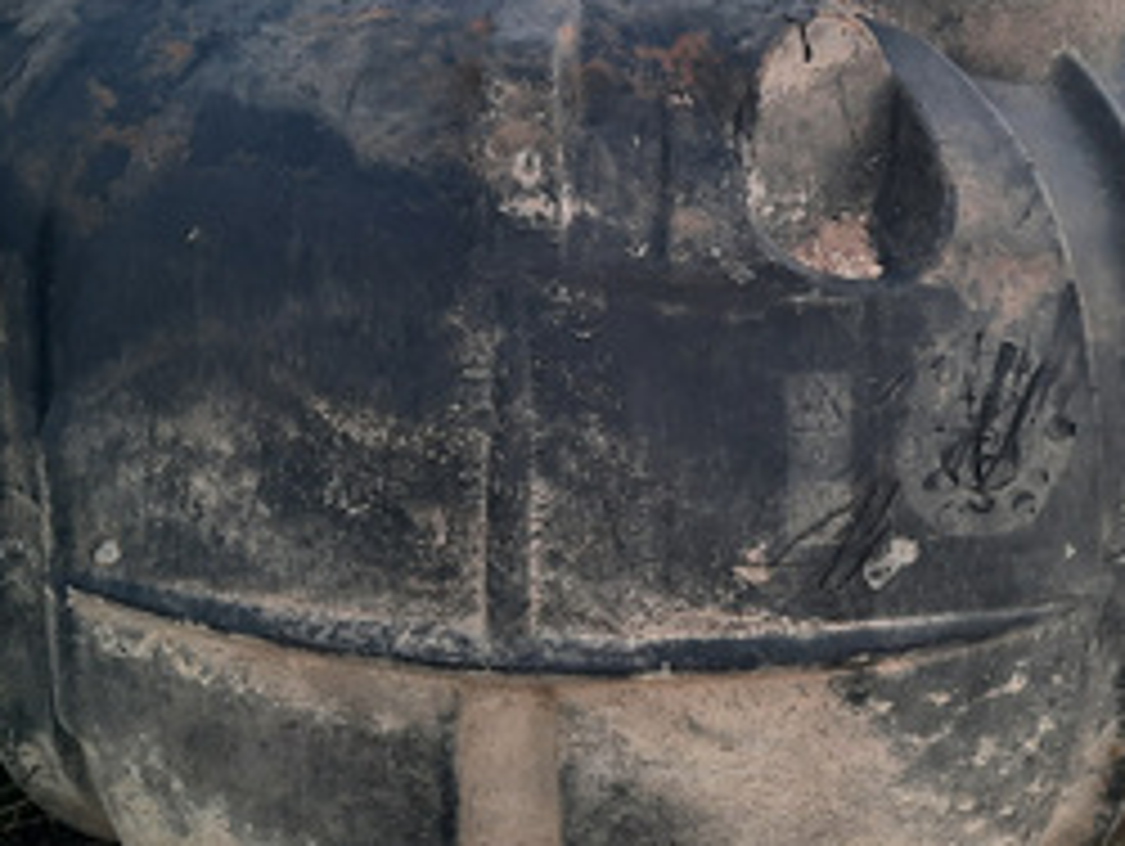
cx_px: 608
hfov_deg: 32.1
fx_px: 1952
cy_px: 248
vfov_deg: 24.3
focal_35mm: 60
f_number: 2
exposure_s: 1/50
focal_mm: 4.6
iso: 160
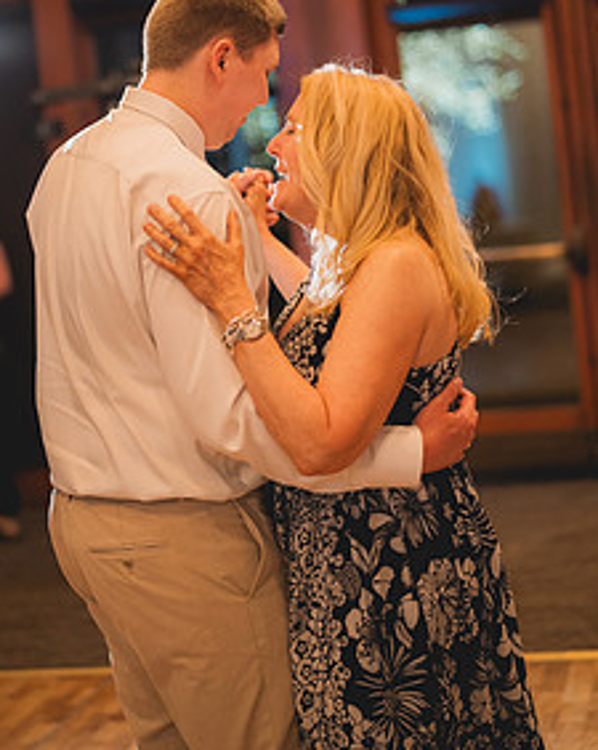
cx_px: 263
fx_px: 1662
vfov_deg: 25.1
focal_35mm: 75
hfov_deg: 20.4
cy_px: 184
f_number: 1.4
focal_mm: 50
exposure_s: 1/400
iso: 1250
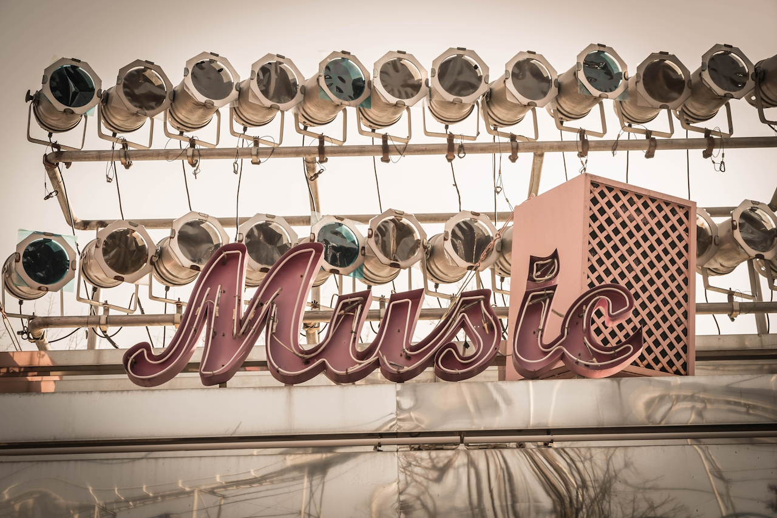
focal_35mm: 70
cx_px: 388
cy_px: 259
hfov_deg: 28.8
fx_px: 1511
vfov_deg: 19.5
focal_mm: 70
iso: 100
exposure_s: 1/160
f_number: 8
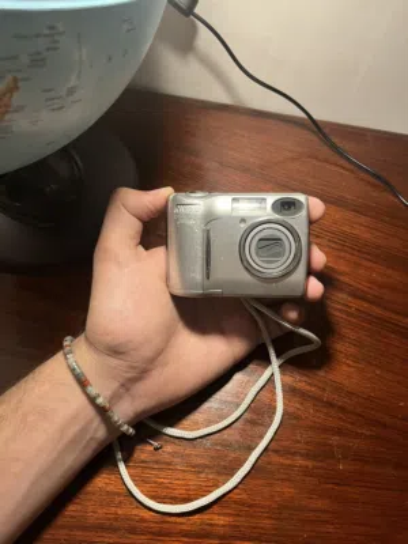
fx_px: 409
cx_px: 204
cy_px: 272
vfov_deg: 67.3
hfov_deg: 53.1
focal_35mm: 26
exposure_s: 1/60
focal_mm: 5.1
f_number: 1.6
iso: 320
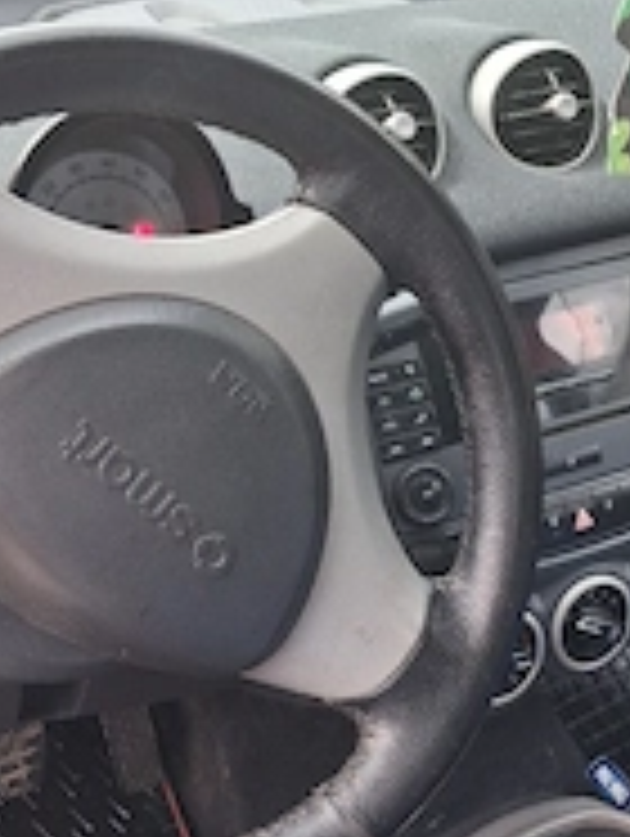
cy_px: 405
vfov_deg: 33.2
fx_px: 1404
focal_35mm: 58
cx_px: 369
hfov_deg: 25.3
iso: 64
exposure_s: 1/100
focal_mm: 4
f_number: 1.8
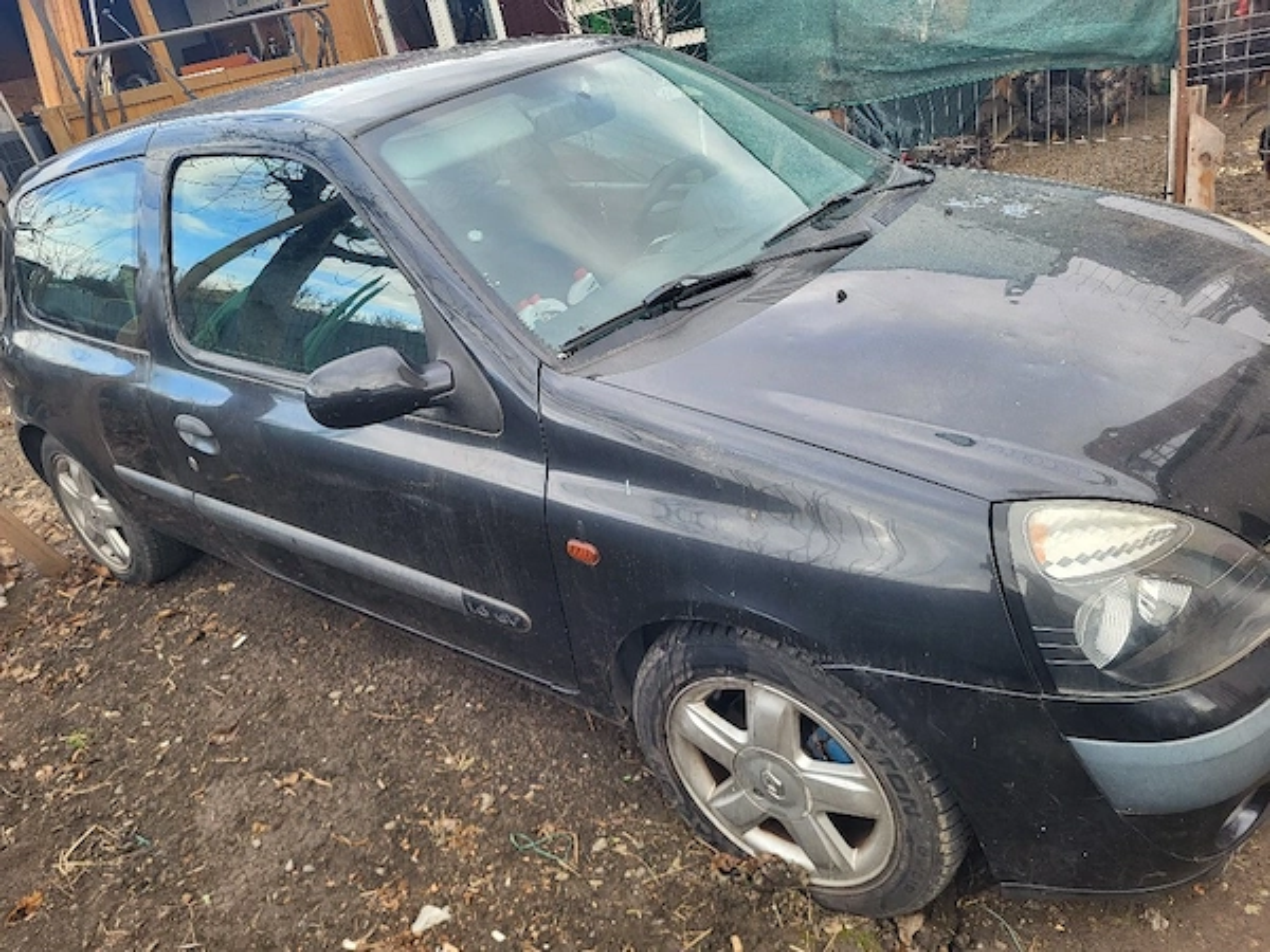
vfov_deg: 53.1
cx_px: 635
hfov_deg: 67.3
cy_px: 476
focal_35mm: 26
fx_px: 954
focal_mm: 5.4
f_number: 1.8
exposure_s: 1/133
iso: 40
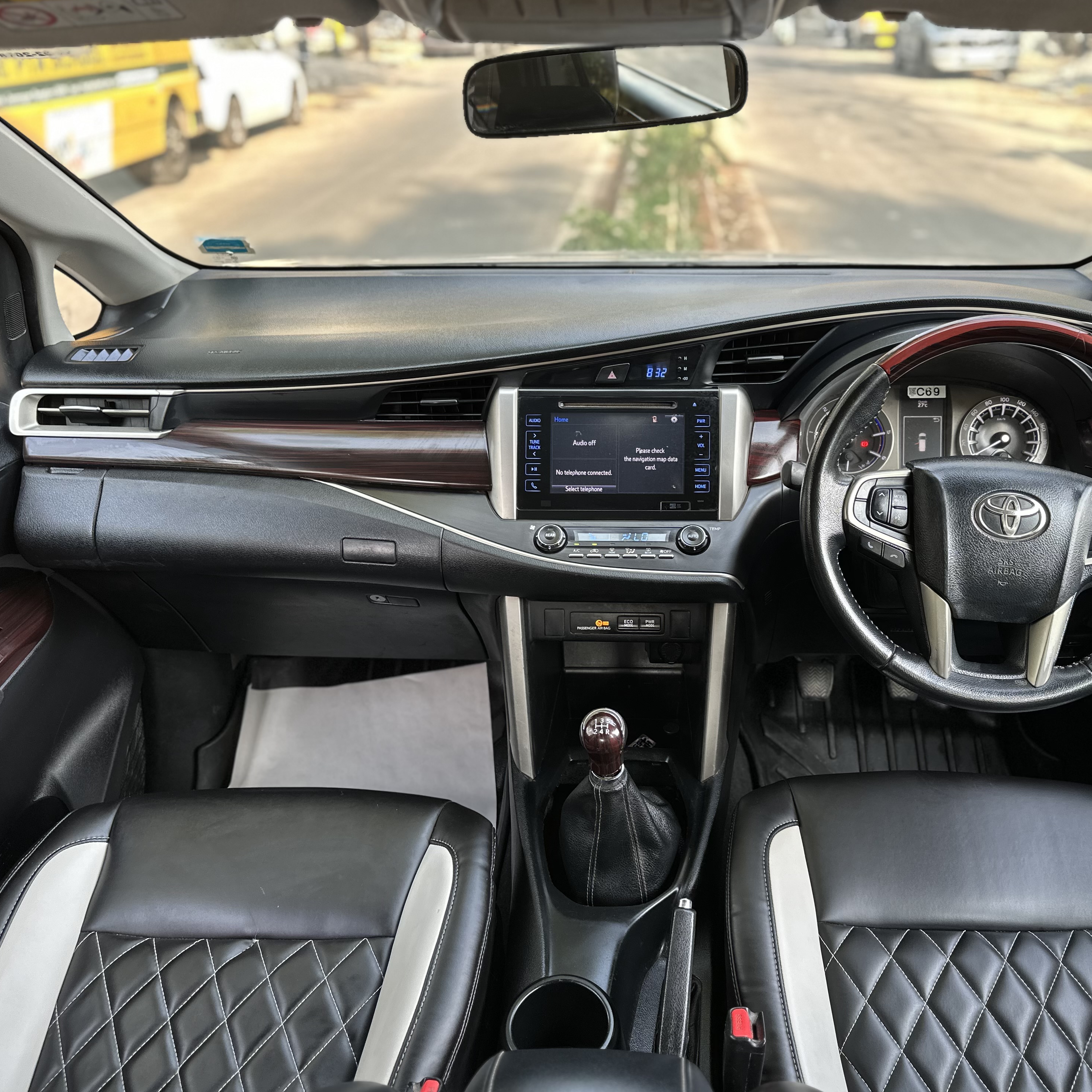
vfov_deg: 55.6
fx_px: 1035
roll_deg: +3.1
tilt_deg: -27.5
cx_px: 618
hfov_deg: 55.4
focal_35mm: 29
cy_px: 545
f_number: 1.78
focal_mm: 6.86
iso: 64
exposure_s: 1/121
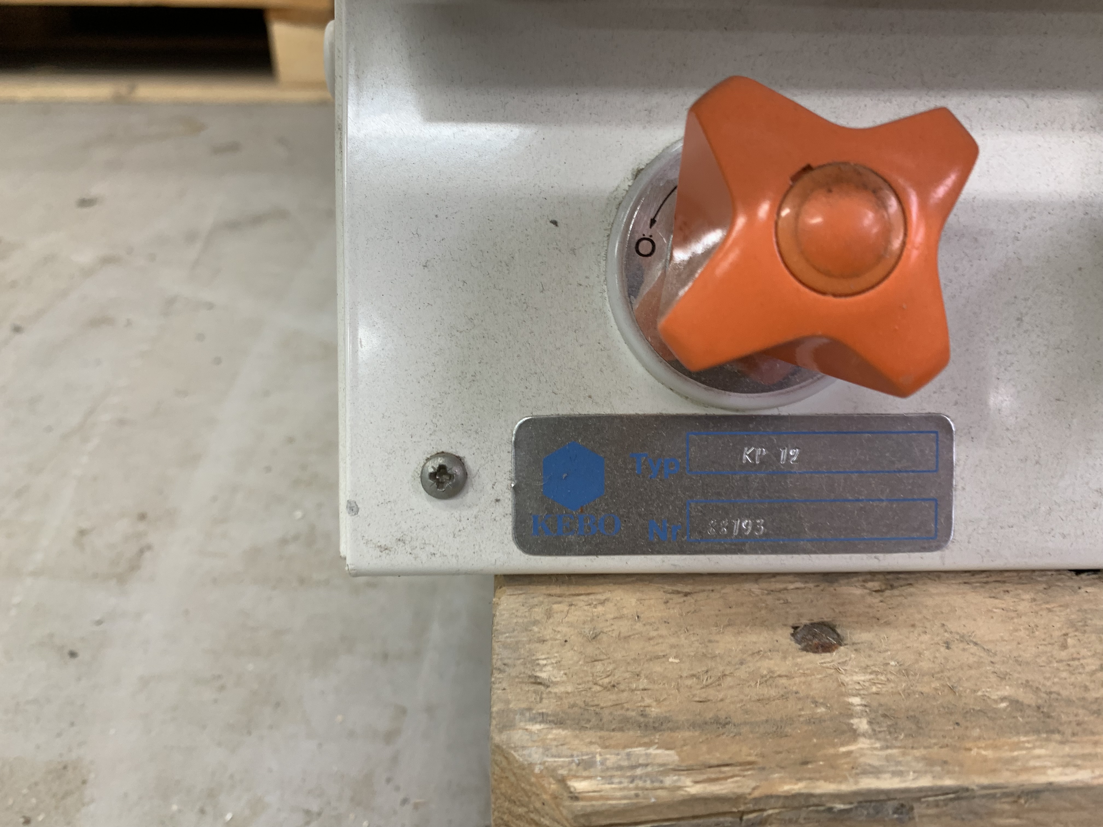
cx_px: 552
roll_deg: -0.4
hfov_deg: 67.3
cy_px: 414
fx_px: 828
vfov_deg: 53.1
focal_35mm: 26
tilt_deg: -34.3
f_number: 1.8
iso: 64
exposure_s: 1/50
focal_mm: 4.25
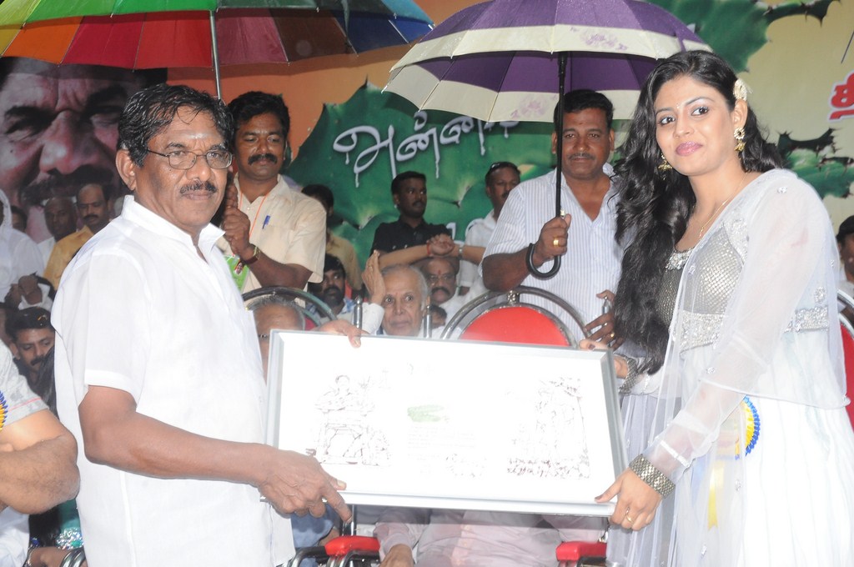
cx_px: 427
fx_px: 1422
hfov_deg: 33.4
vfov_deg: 22.6
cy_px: 284
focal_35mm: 60
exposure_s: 1/125
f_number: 11
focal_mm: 40
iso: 1250
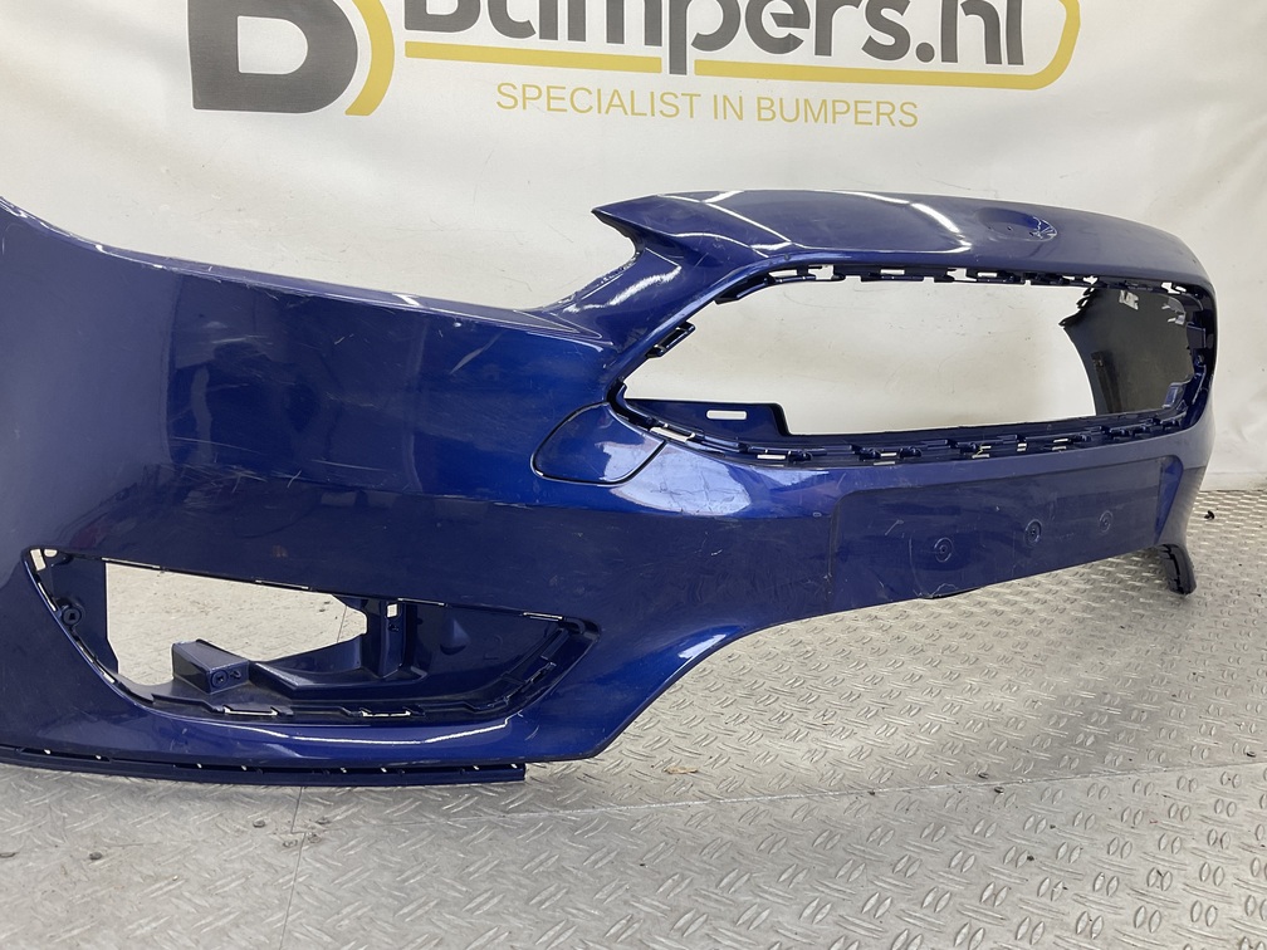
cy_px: 475
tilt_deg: -10.9
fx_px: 1061
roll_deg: -1.4
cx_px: 634
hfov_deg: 61.7
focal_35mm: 29
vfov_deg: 48.2
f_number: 1.8
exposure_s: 1/120
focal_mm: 3
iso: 32
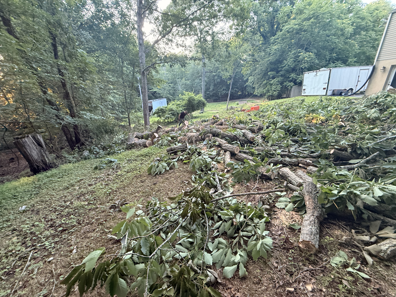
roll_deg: +0.5
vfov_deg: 85.7
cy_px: 148
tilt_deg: -23.2
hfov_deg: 102.1
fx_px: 160
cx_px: 198
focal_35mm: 14
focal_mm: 2.22
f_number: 2.2
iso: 320
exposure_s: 1/67
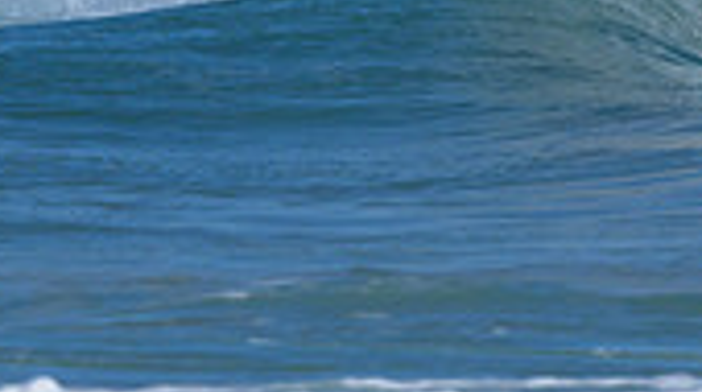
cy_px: -285
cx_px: 741
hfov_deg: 0.5
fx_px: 73262
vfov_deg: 0.3
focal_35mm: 3942
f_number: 6.3
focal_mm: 800
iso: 180
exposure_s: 1/2000
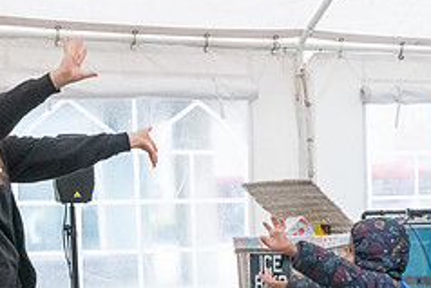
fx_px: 1461
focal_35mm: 122
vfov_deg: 11.1
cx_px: 395
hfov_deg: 16.5
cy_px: 298
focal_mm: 50
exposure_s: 1/320
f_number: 8
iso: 5000
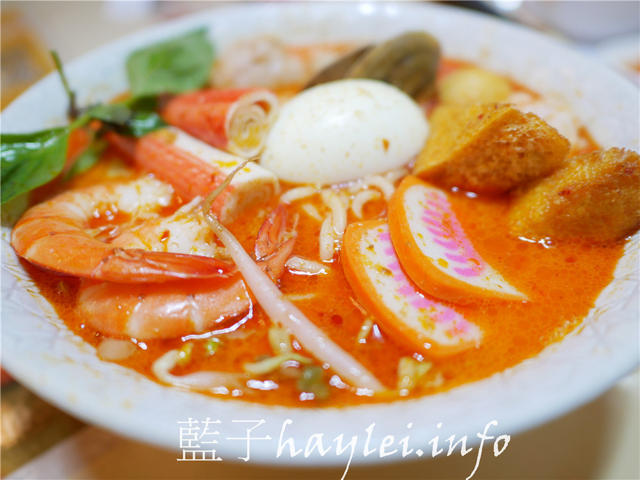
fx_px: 555
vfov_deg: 46.8
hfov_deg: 60.0
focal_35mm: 30
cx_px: 320
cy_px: 240
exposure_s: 1/60
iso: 200
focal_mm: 15
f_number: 1.7
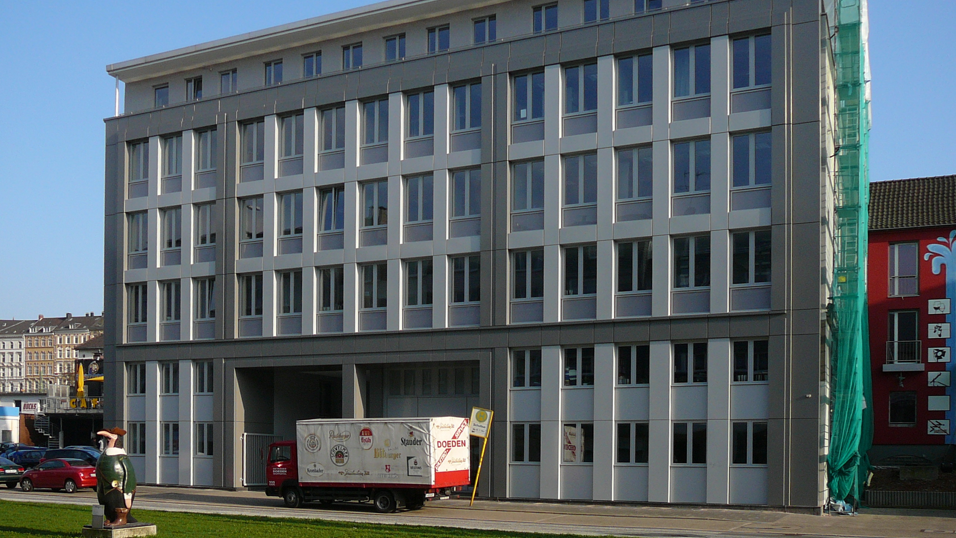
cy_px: 264
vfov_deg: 30.4
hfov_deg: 51.6
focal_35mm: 39
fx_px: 989
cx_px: 473
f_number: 2.8
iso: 80
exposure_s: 1/800
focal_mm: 5.2
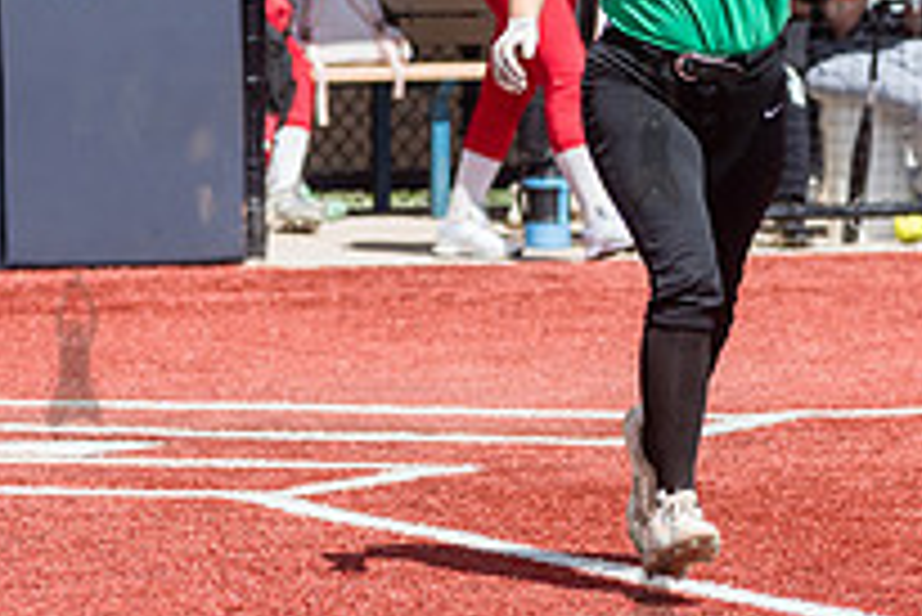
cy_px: 128
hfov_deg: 5.0
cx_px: 652
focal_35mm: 411
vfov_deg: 3.3
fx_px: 10533
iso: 400
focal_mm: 145
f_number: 4.5
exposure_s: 1/2500
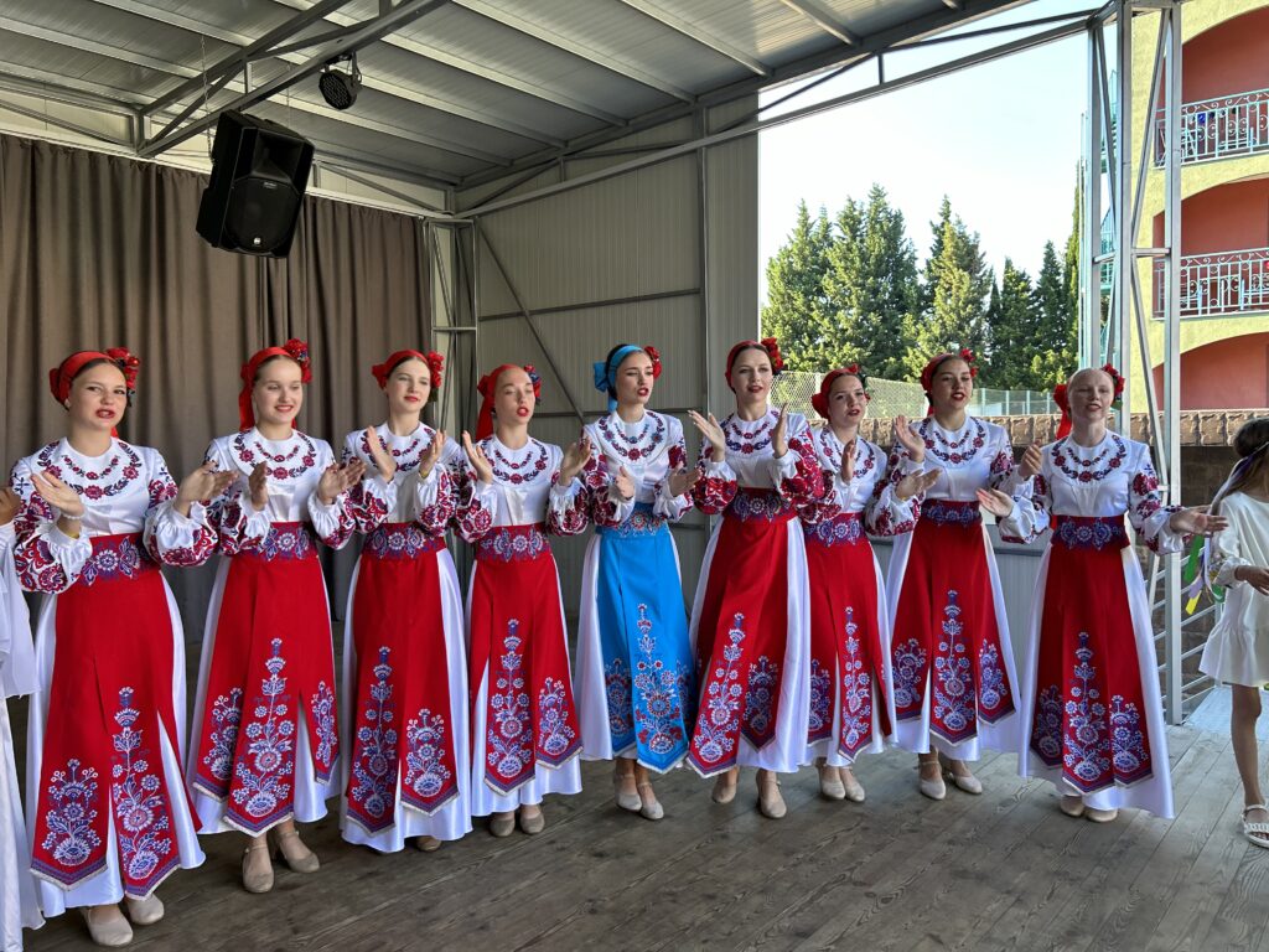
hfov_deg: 67.3
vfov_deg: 53.1
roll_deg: -0.5
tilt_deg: -5.6
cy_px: 476
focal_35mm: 26
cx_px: 634
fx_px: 953
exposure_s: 1/180
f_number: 1.5
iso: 50
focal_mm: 5.7
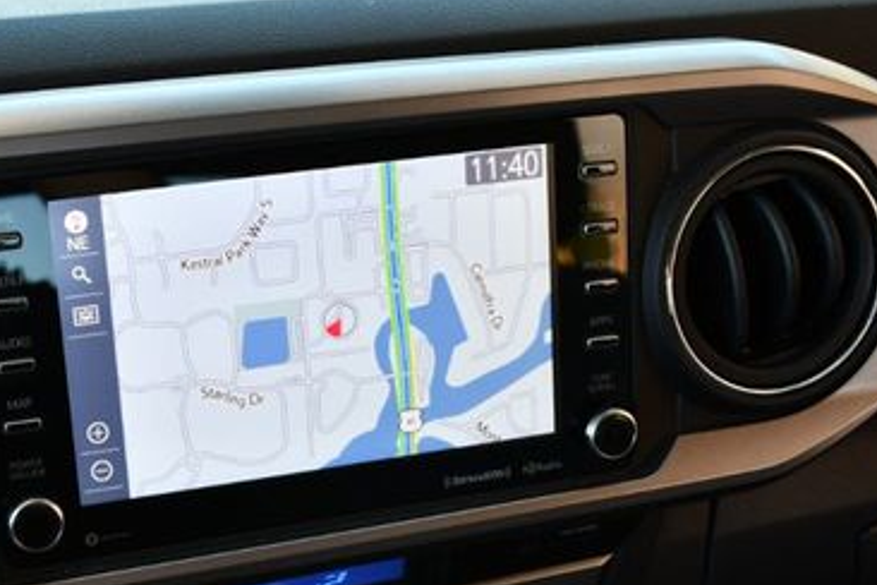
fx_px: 1535
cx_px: 180
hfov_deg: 31.1
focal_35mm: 63
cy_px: 368
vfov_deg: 21.5
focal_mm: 18
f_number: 3.5
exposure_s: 1/250
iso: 450
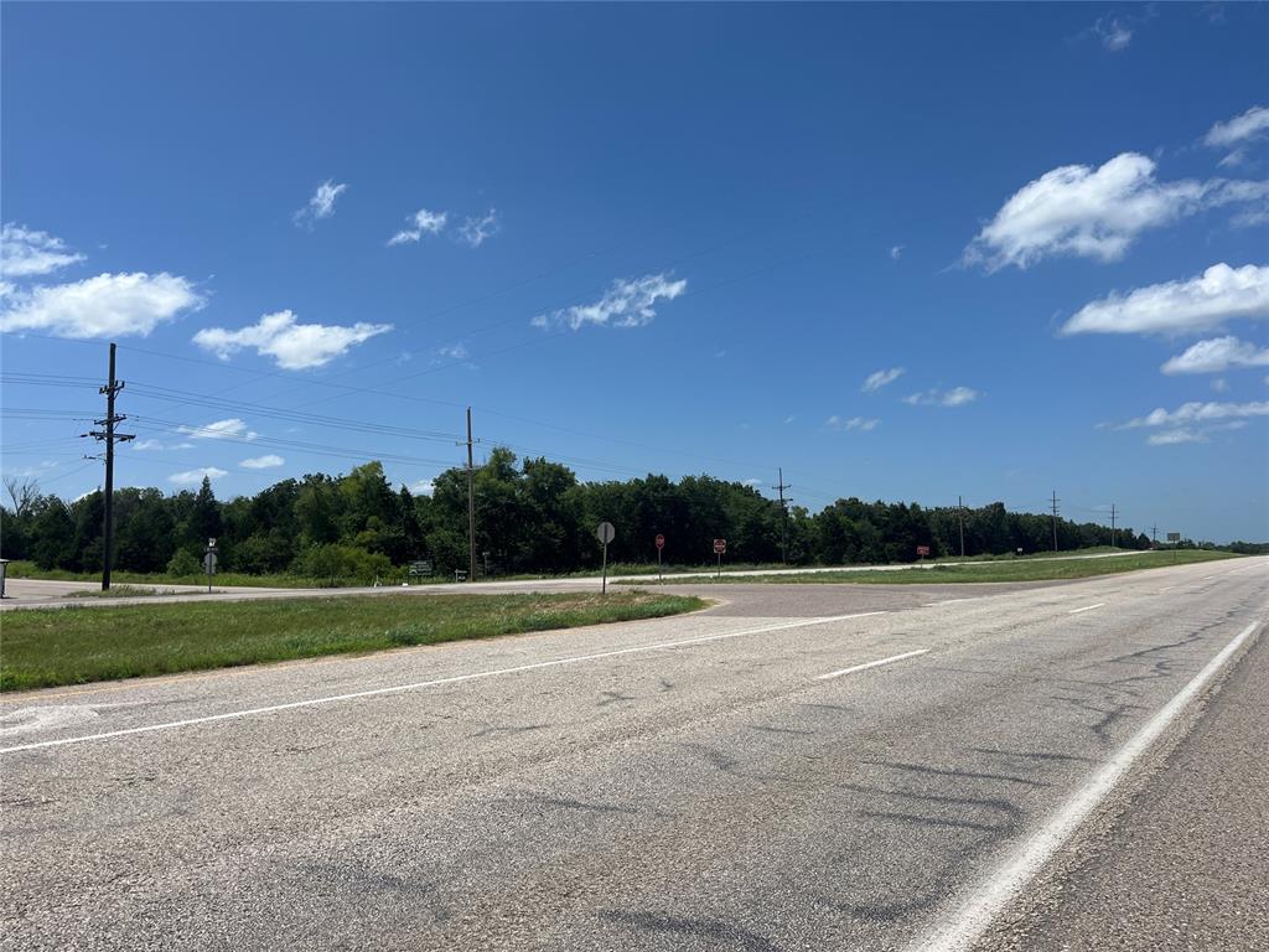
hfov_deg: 67.3
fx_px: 953
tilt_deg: +4.5
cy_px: 476
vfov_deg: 53.1
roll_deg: +1.3
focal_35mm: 26
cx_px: 634
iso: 50
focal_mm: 5.1
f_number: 1.6
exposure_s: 1/6173
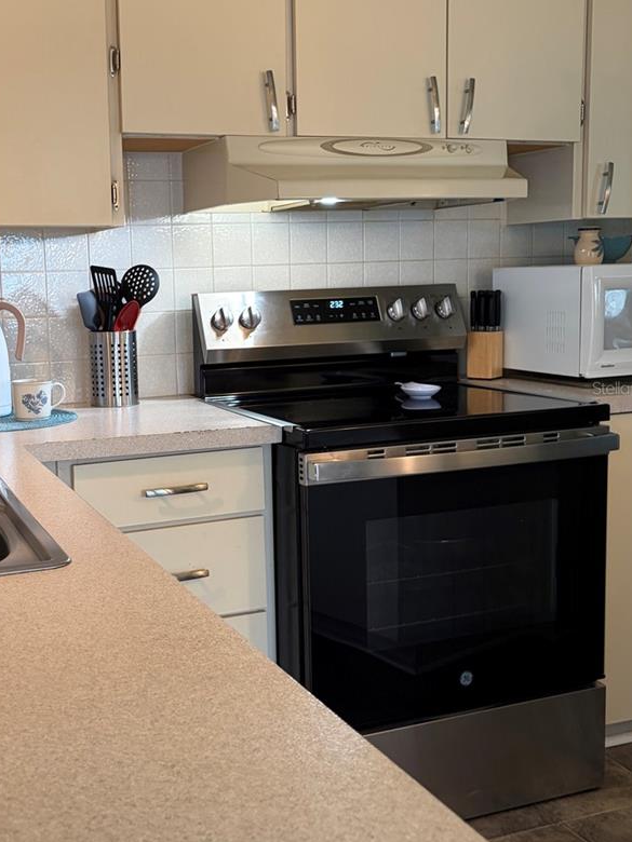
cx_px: 183
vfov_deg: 46.8
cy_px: 388
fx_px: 974
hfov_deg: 35.4
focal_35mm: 40
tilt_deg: -5.8
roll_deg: +2.5
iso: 100
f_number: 1.6
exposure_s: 1/60
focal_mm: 5.96
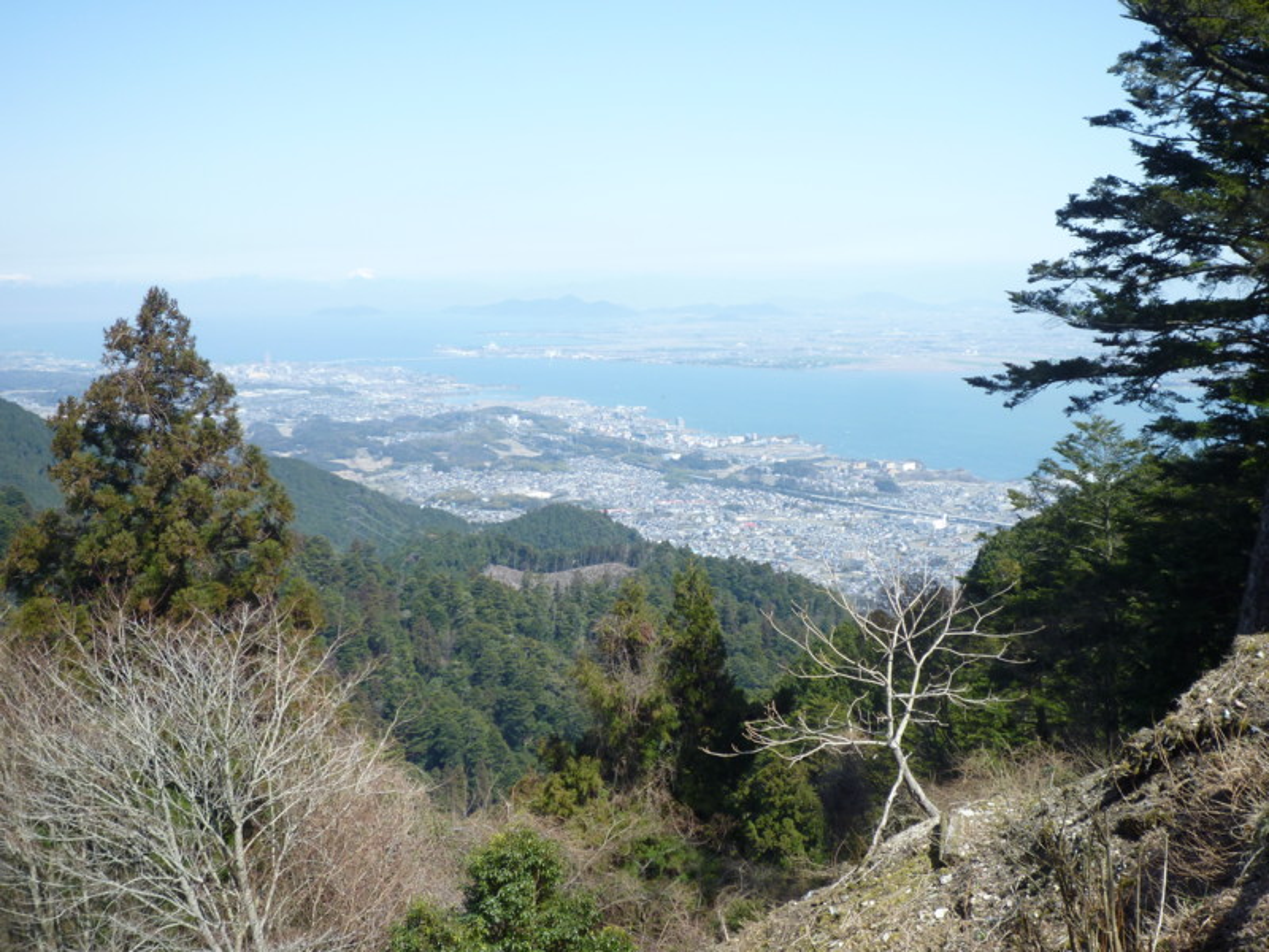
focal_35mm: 42
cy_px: 476
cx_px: 634
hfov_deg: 44.8
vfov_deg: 34.3
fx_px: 1540
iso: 80
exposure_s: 1/320
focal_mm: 7.3
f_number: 4.1
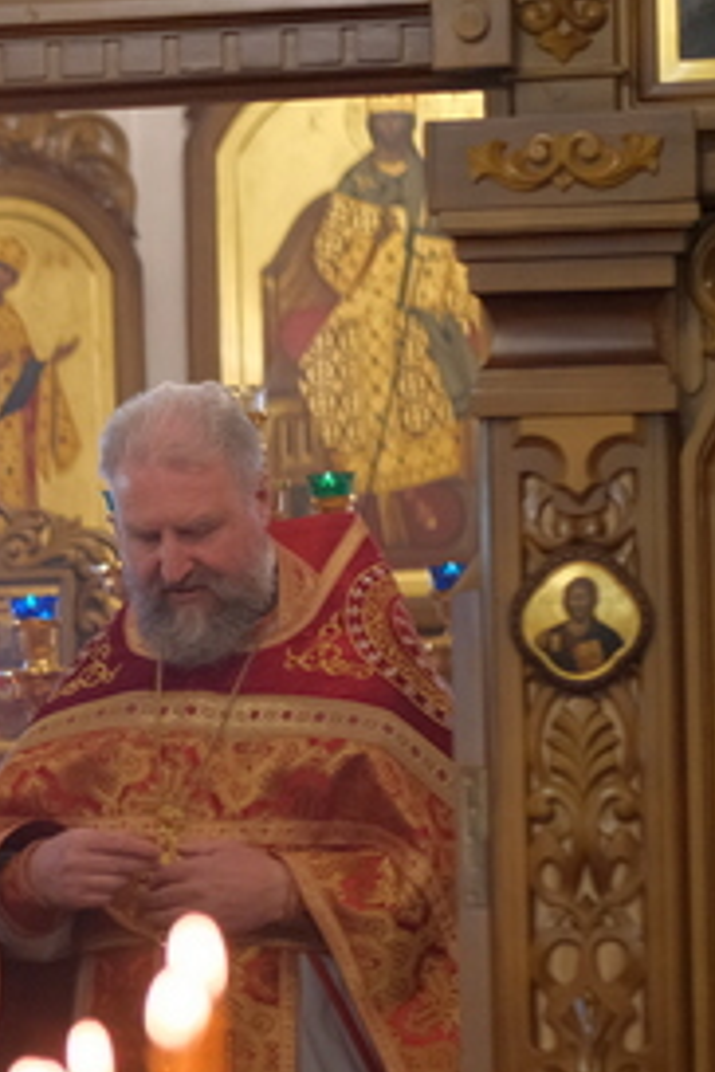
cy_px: 811
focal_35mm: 197
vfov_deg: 10.4
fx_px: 5868
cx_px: -515
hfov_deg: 6.8
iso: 2000
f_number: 1.8
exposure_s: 1/450
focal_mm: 56
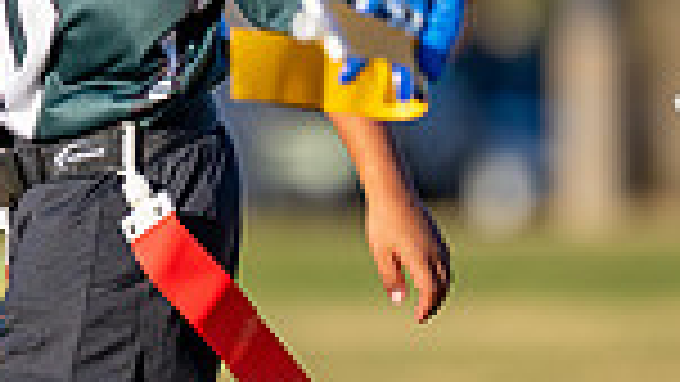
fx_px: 16862
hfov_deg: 2.3
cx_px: 215
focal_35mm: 935
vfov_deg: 1.3
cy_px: 110
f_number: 2.8
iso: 200
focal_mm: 200
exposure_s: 1/3200
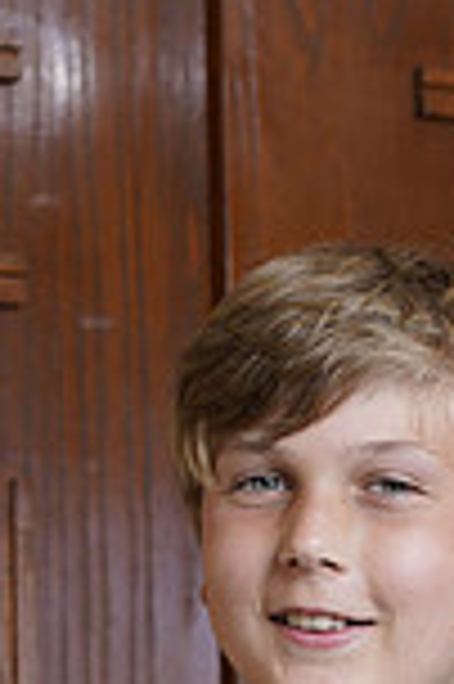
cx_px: 274
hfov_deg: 4.2
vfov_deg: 6.3
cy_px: 846
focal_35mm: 325
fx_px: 6161
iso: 200
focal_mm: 85
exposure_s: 1/250
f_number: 5.6
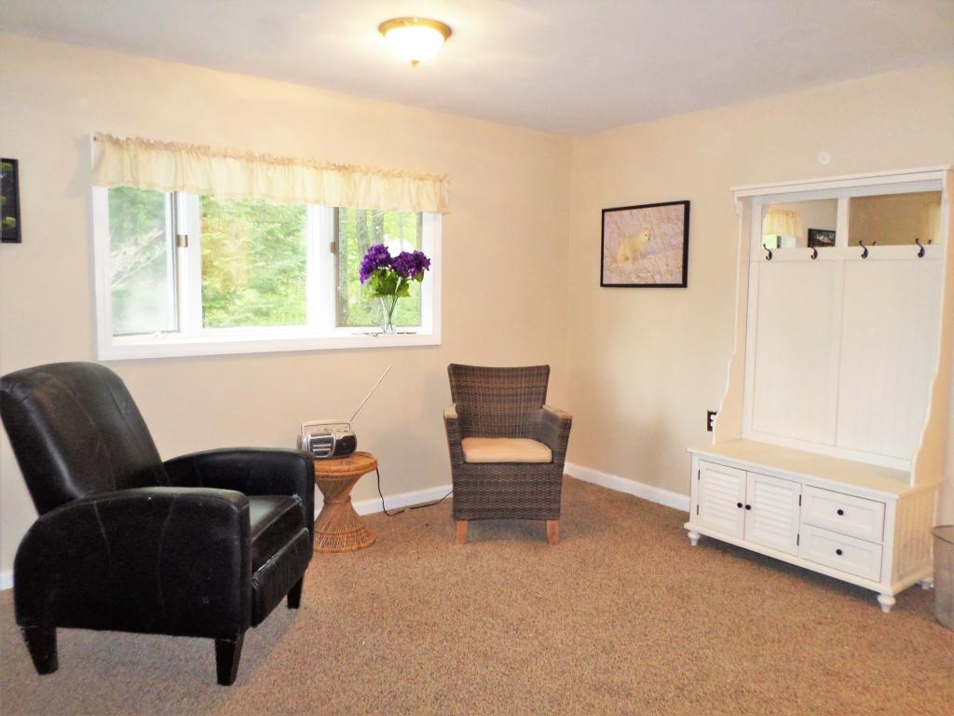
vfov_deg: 54.9
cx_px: 477
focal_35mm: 25
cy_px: 358
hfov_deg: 69.4
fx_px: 689
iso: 240
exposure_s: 1/30
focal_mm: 4.5
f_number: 2.5
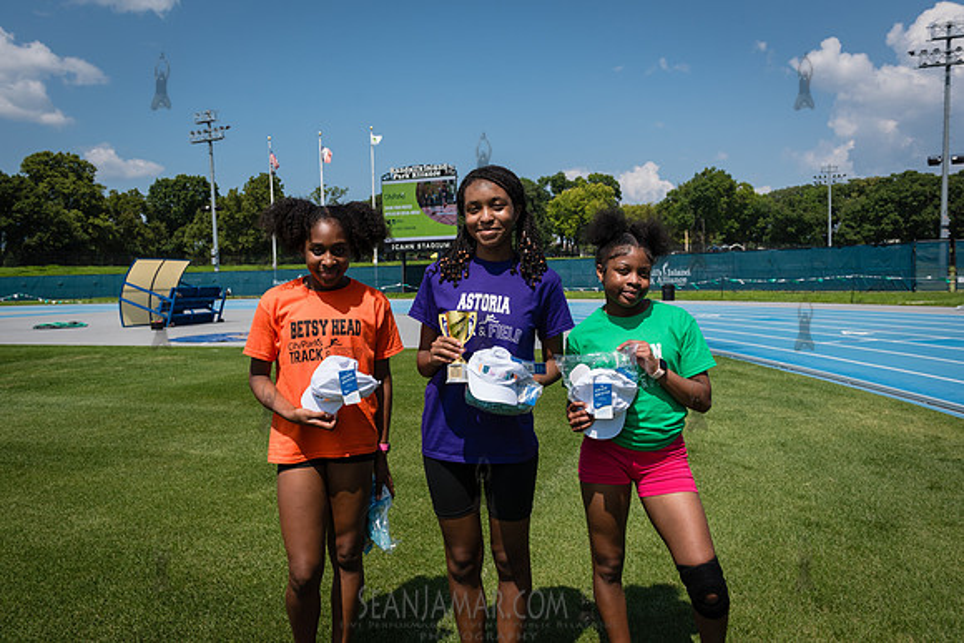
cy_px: 322
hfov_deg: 65.5
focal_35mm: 28
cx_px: 482
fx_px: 750
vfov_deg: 46.4
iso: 250
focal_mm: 28
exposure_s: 1/1250
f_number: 6.3
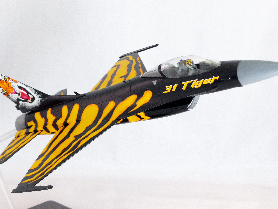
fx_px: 522
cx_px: 133
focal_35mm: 65
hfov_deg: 29.8
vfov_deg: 22.6
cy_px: 124
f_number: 2.8
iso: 100
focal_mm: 9.1
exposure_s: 1/100
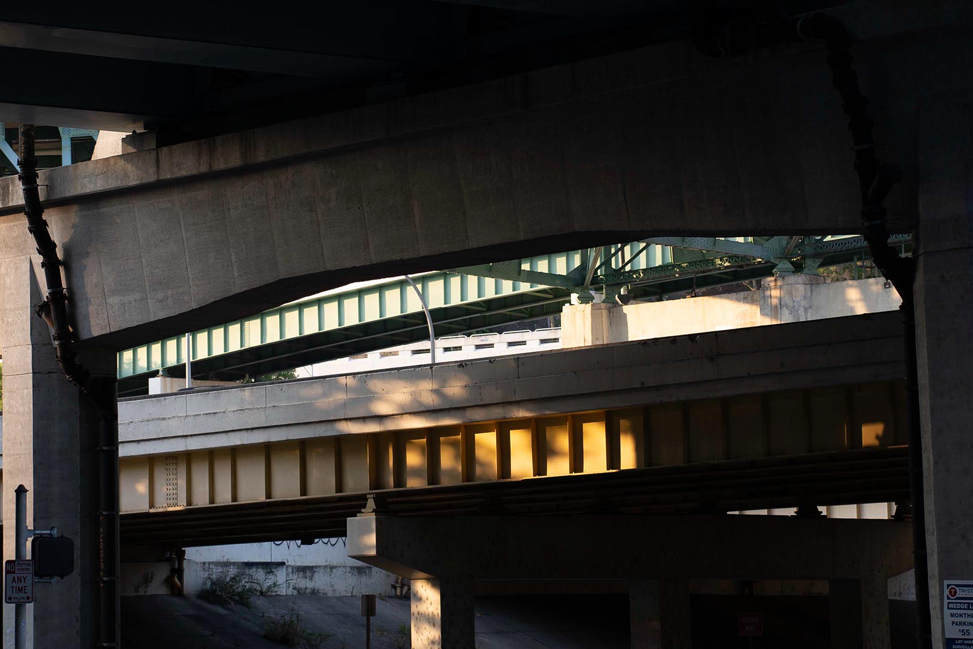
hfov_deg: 14.9
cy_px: 287
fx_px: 3730
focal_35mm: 138
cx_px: 409
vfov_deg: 9.9
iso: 100
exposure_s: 1/200
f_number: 2.8
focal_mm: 75
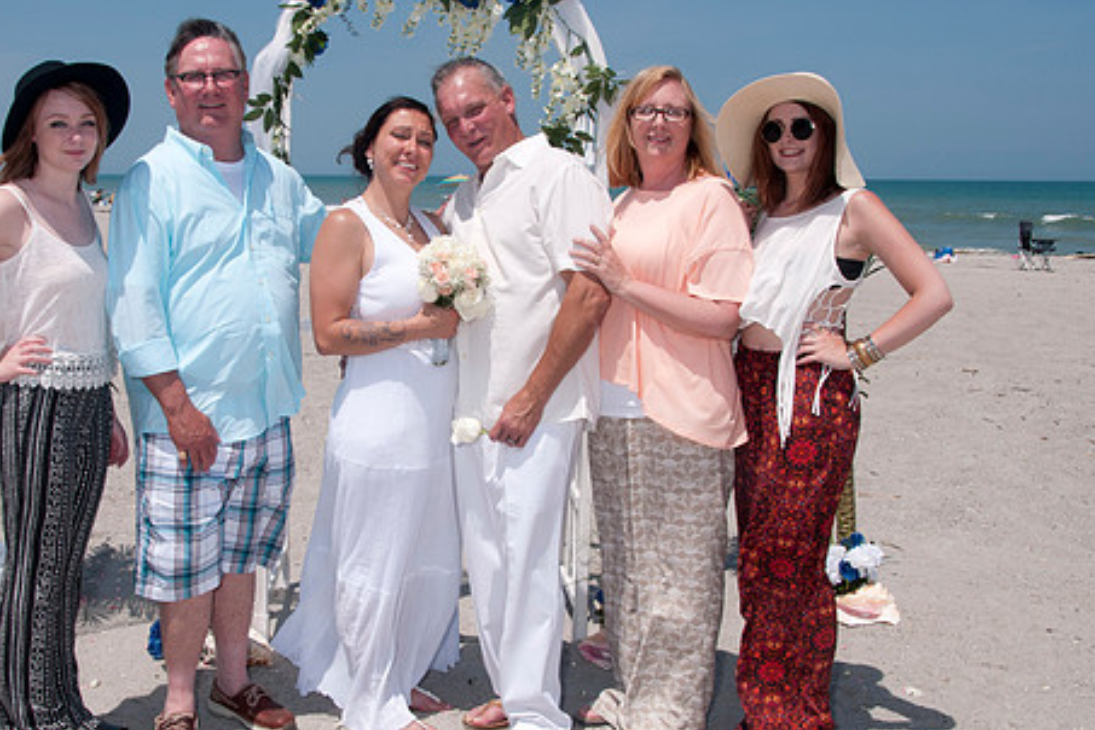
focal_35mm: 46
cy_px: 361
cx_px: 452
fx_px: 1399
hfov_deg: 42.6
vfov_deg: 29.2
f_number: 13
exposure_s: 1/250
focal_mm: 24
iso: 100
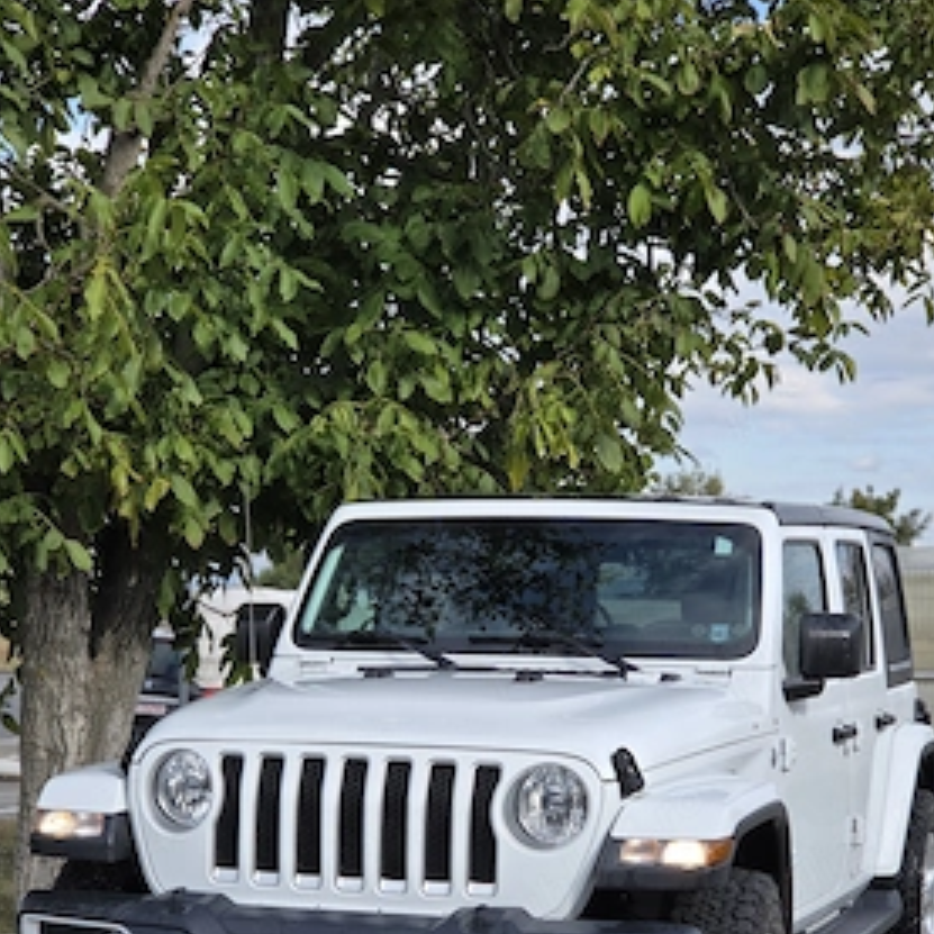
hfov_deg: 19.7
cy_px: 664
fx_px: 2686
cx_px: 475
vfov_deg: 19.6
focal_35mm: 88
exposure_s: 1/714
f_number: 2.4
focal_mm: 7
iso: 25
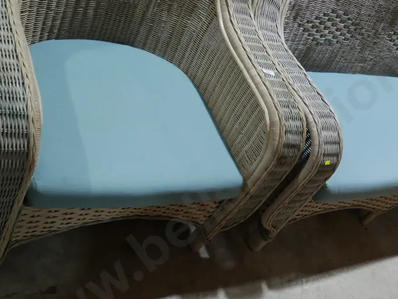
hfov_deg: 39.6
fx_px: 541
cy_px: 153
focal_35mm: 47
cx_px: 284
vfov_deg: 30.9
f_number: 3.5
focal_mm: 14
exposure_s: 1/60
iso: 200
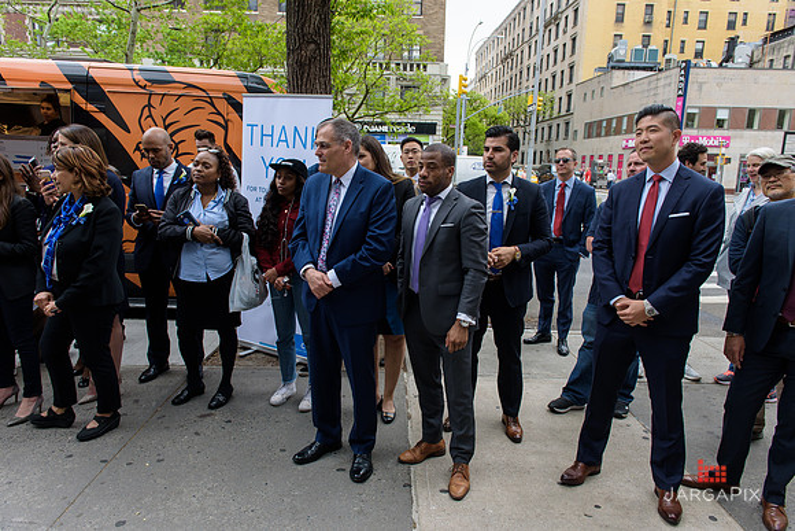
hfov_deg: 73.7
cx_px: 398
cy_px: 266
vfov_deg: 53.2
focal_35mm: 24
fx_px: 530
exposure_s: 1/250
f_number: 5
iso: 200
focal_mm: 24
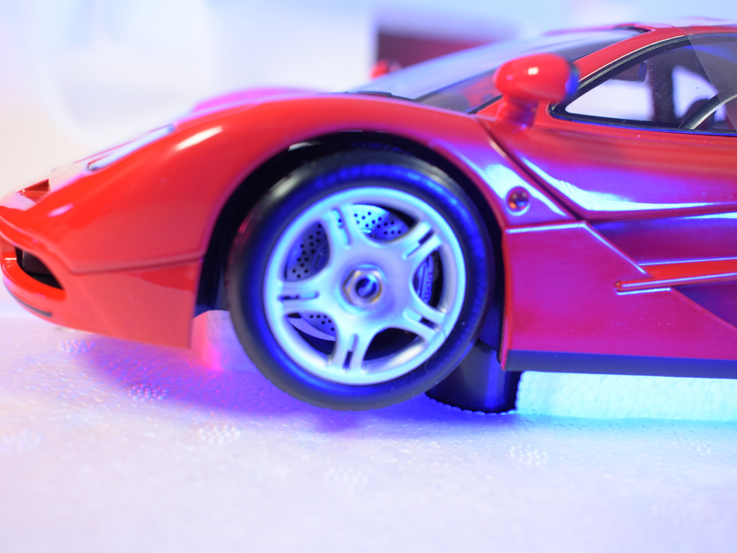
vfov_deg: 38.1
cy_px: 278
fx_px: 799
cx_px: 359
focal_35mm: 38
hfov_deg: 49.5
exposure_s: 1/60
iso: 800
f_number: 5
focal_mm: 23
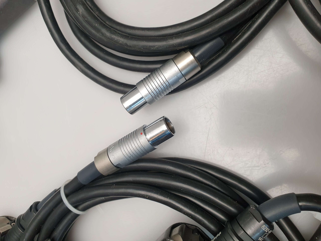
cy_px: 120
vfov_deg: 53.1
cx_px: 160
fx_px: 241
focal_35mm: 26
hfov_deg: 67.3
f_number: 2.4
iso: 64
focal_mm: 4.3
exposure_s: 1/50
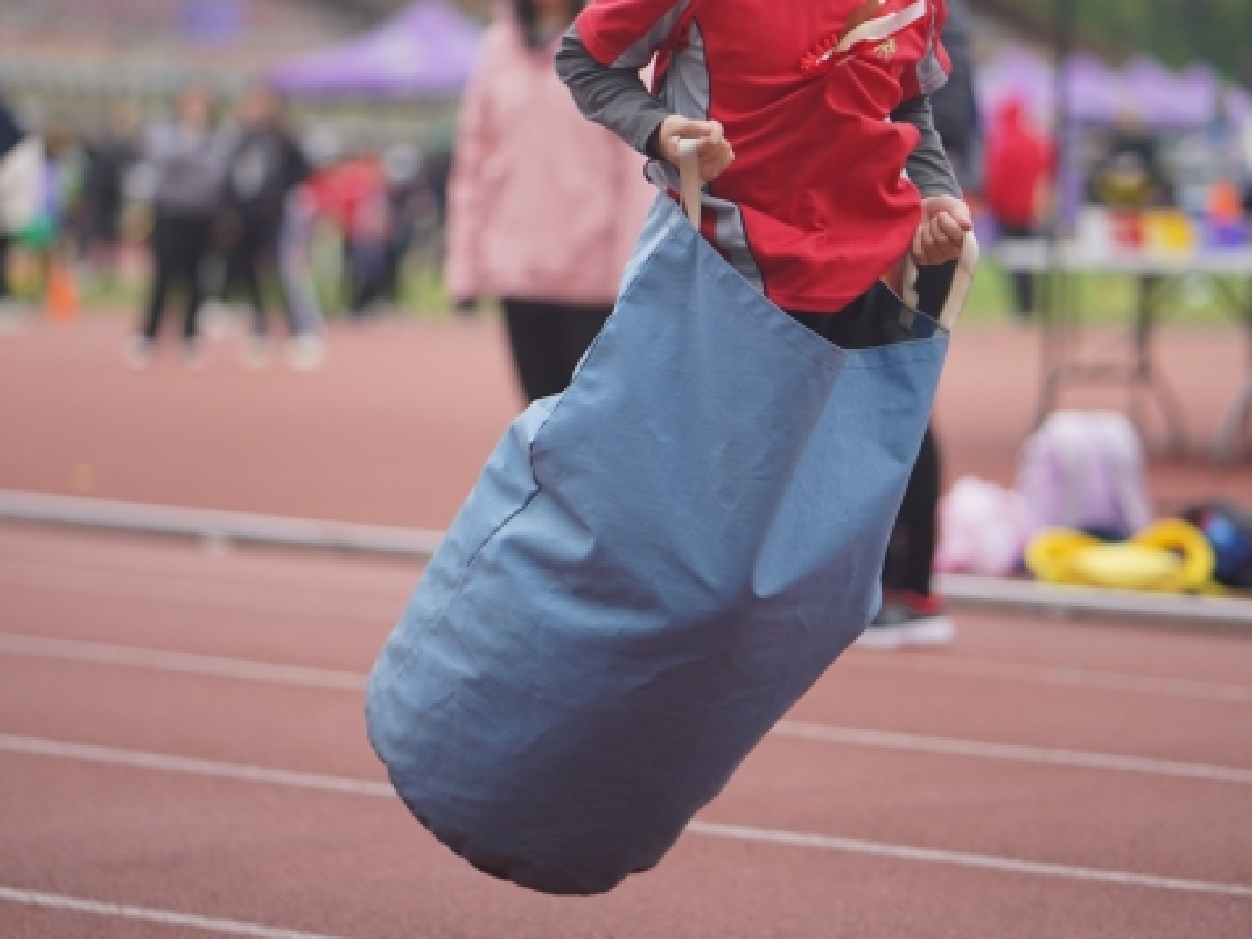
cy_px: 295
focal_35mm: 137
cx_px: 617
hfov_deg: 14.4
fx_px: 4956
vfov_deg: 10.8
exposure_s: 1/2000
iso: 200
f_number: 1.8
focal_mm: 85
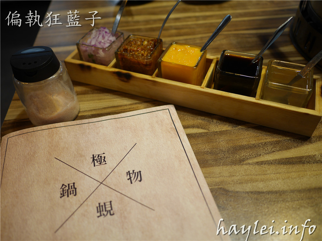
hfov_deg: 60.0
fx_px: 279
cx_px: 161
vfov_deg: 46.8
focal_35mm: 30
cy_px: 120
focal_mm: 15
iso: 250
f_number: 1.7
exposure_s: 1/60
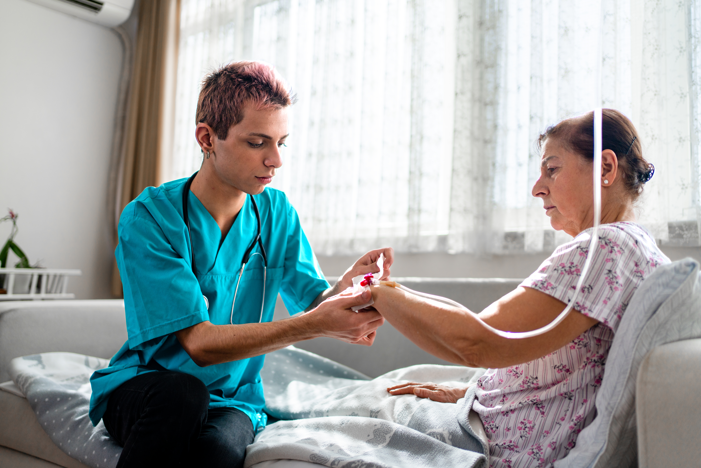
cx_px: 350
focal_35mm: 35
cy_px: 234
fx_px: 682
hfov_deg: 54.4
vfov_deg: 37.9
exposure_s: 1/1600
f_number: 1.8
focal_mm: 35
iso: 100
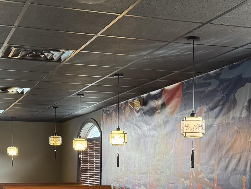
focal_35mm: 75
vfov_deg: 19.4
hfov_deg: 26.0
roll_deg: -0.7
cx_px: 139
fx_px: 544
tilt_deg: +0.1
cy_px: 154
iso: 200
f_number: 1.78
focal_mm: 6.76
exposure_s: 1/60
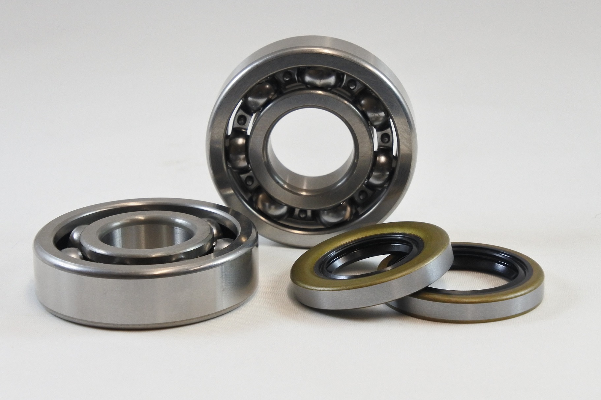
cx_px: 300
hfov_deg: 25.1
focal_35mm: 81
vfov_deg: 16.9
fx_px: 1352
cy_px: 200
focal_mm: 30
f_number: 5.6
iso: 720
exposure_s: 1/125
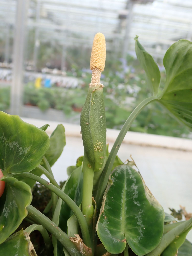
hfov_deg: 40.7
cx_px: 96
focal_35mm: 35
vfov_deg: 52.6
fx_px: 259
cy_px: 128
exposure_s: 1/125
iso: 125
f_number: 3.5
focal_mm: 6.42
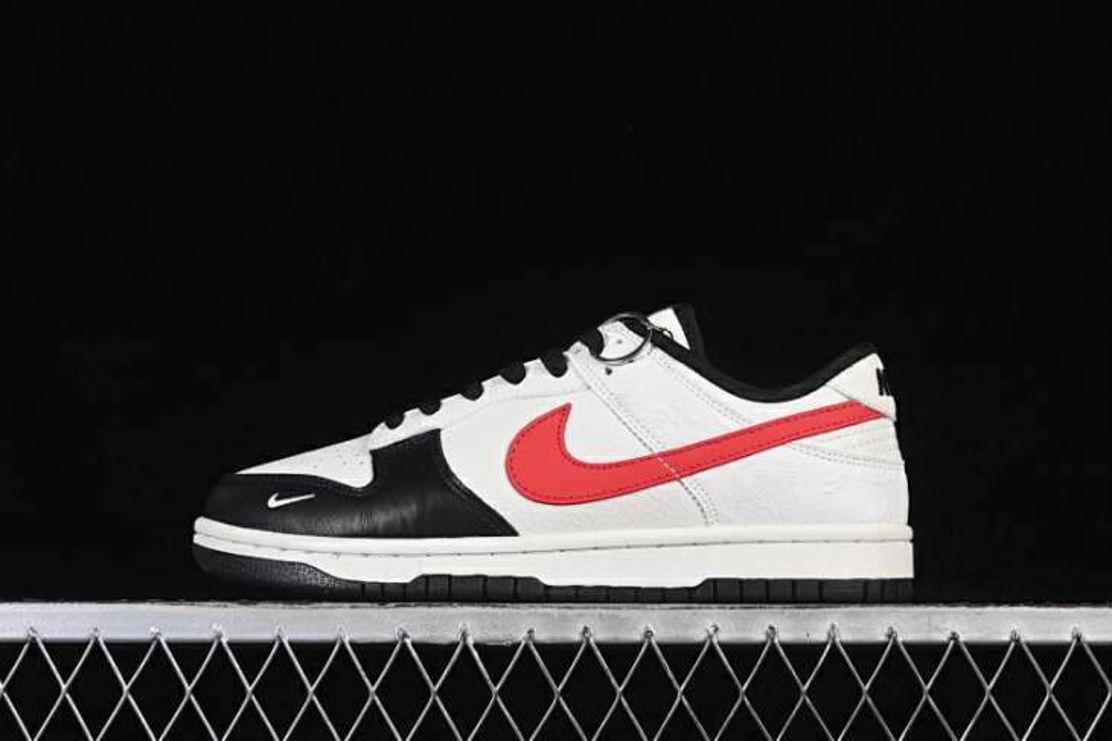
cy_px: 370
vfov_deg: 18.2
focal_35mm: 75
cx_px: 556
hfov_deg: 27.0
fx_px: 2316
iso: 160
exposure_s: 1/80
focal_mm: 50
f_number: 8
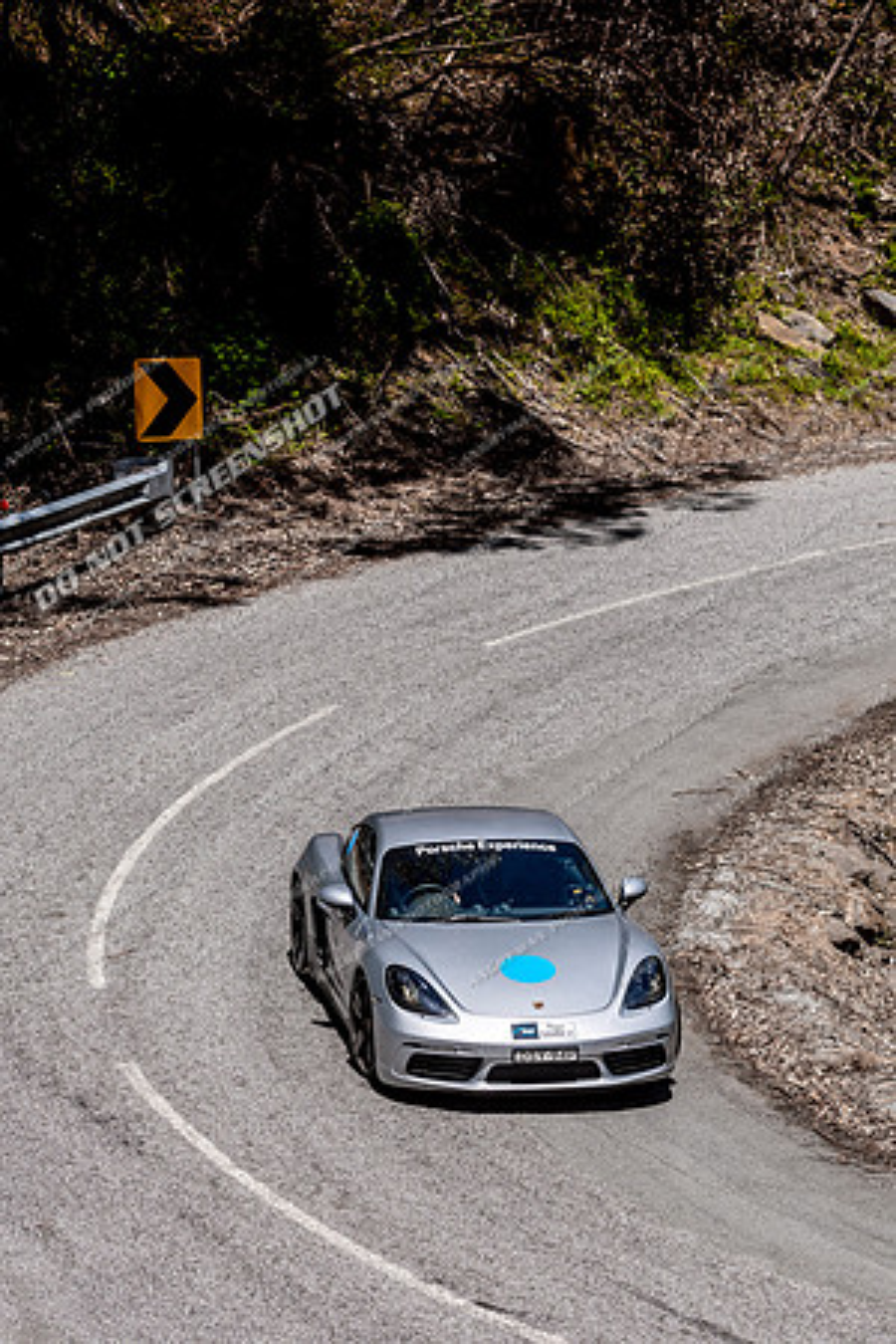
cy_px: 672
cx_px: 448
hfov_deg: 9.9
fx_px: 5152
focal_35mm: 138
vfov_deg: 14.9
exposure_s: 1/1000
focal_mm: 92
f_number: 5
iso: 100
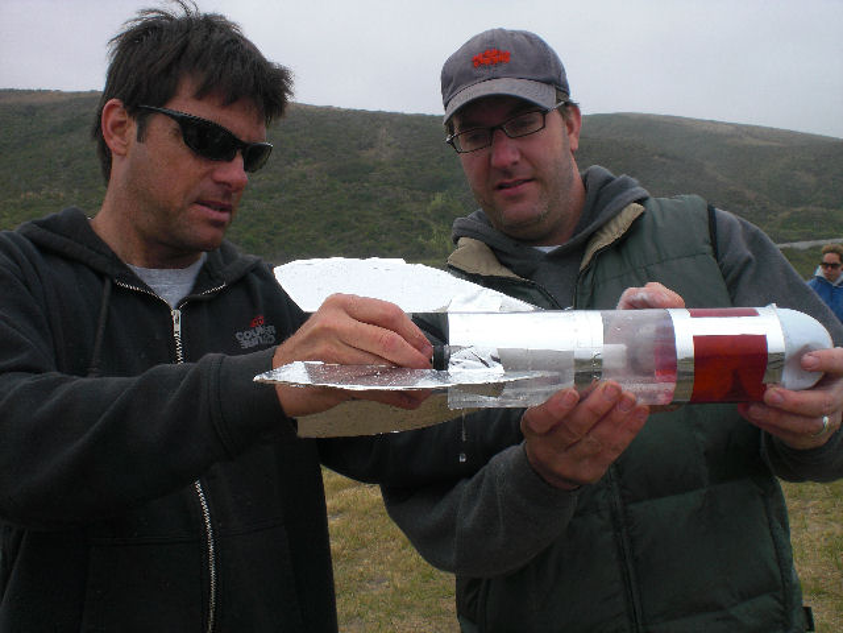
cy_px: 316
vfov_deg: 37.7
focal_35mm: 38
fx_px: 925
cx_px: 422
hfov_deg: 49.0
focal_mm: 6.3
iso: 64
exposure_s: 1/400
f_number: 5.6
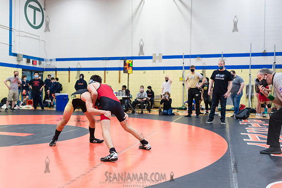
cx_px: 141
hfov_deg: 54.4
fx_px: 274
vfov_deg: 37.9
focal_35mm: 35
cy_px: 94
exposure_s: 1/400
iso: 4000
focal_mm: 35
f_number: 3.5
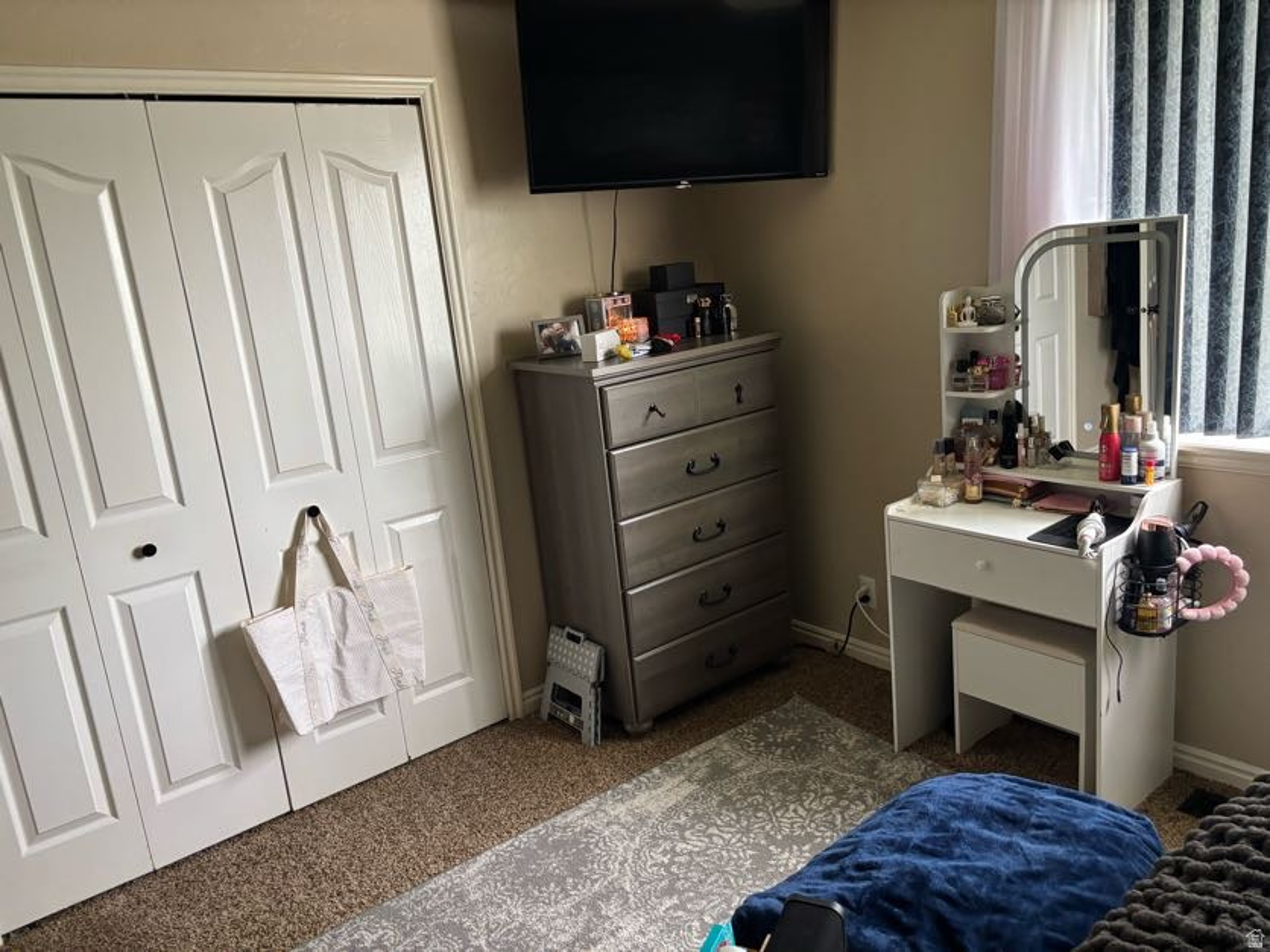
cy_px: 476
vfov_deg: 53.1
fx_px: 954
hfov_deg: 67.3
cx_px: 635
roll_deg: +5.4
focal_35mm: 26
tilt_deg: -15.1
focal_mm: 5.96
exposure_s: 1/60
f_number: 1.6
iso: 200
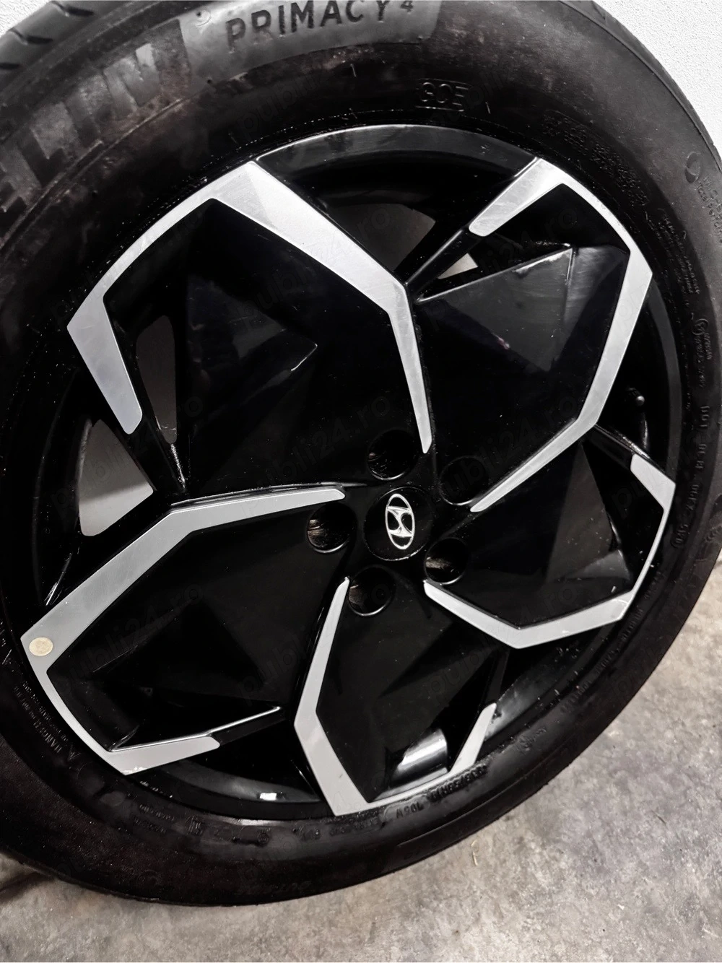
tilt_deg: -45.2
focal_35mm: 24
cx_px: 361
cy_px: 482
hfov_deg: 56.8
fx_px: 668
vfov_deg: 71.6
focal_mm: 6.76
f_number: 1.78
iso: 1000
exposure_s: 1/33
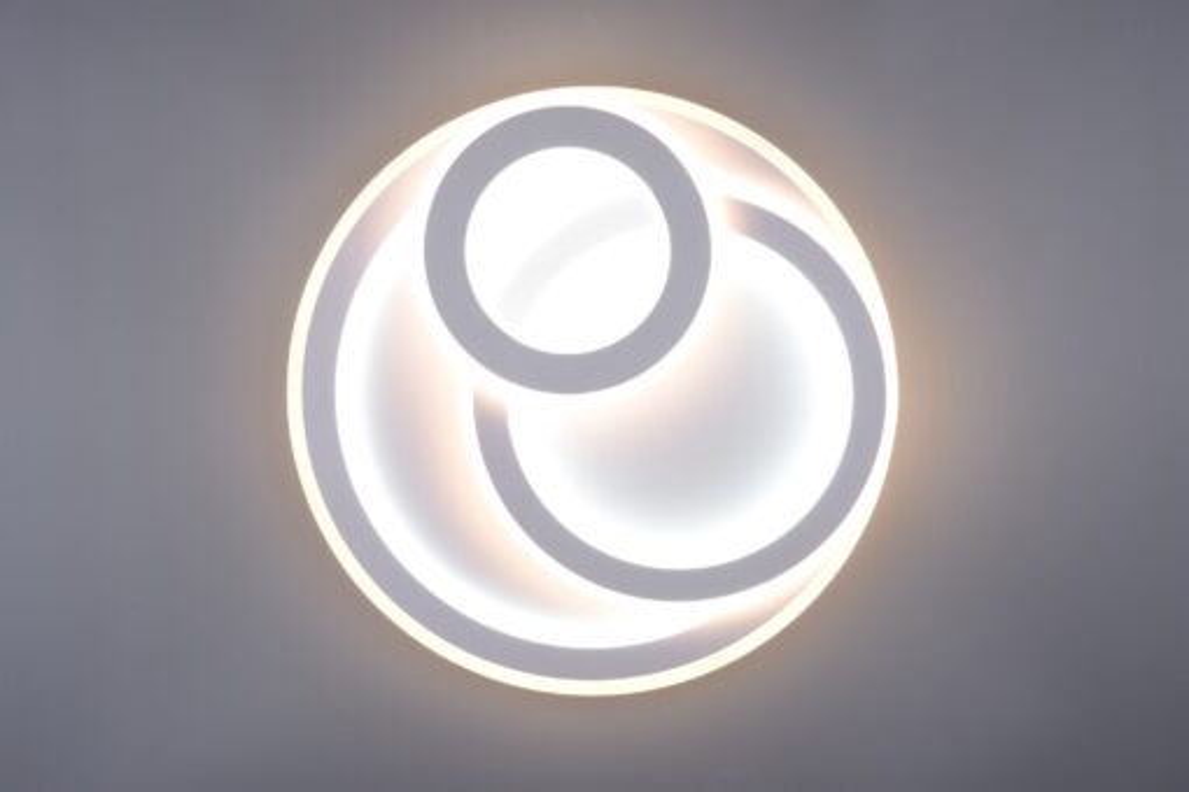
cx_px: 594
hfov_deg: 34.5
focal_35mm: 58
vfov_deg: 23.4
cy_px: 396
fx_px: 1915
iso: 100
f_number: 20
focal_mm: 58
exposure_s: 1/6
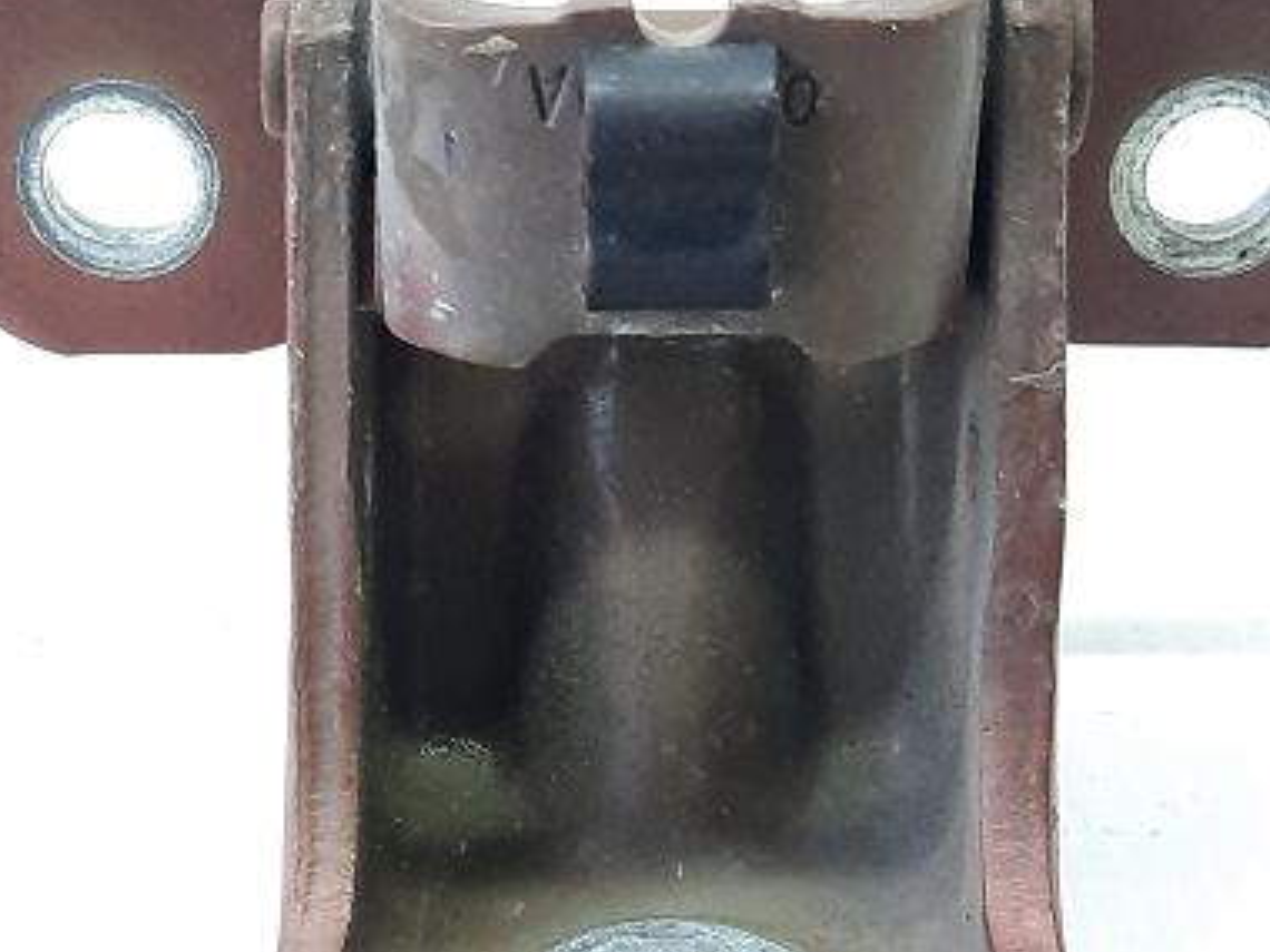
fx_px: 2898
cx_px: 391
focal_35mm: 79
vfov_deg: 18.5
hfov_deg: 24.6
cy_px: 772
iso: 160
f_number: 2
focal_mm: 4.6
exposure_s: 1/50
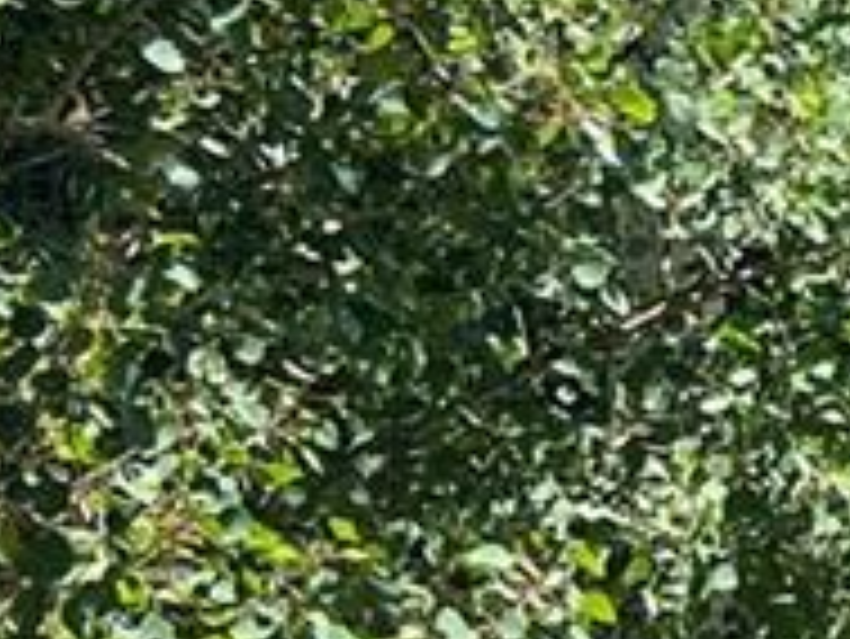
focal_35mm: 198
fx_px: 4865
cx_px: 2824
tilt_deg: +2.2
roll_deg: +0.2
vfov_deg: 7.3
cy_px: -576
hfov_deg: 8.0
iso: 50
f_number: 1.5
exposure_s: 1/2208
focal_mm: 5.7
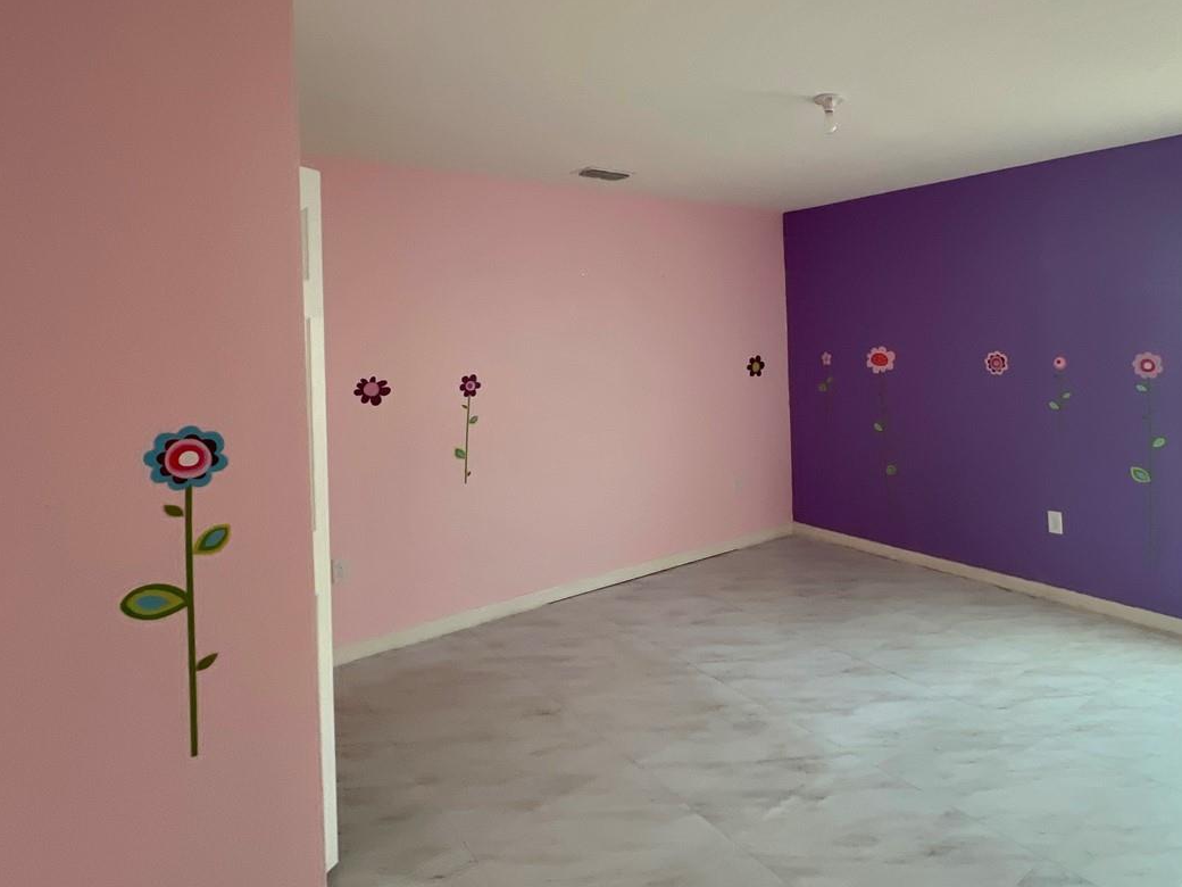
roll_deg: +1.7
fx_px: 683
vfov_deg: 65.0
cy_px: 332
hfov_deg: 80.2
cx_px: 742
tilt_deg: -2.5
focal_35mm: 20
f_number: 1.8
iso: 250
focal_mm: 1.57
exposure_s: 1/93
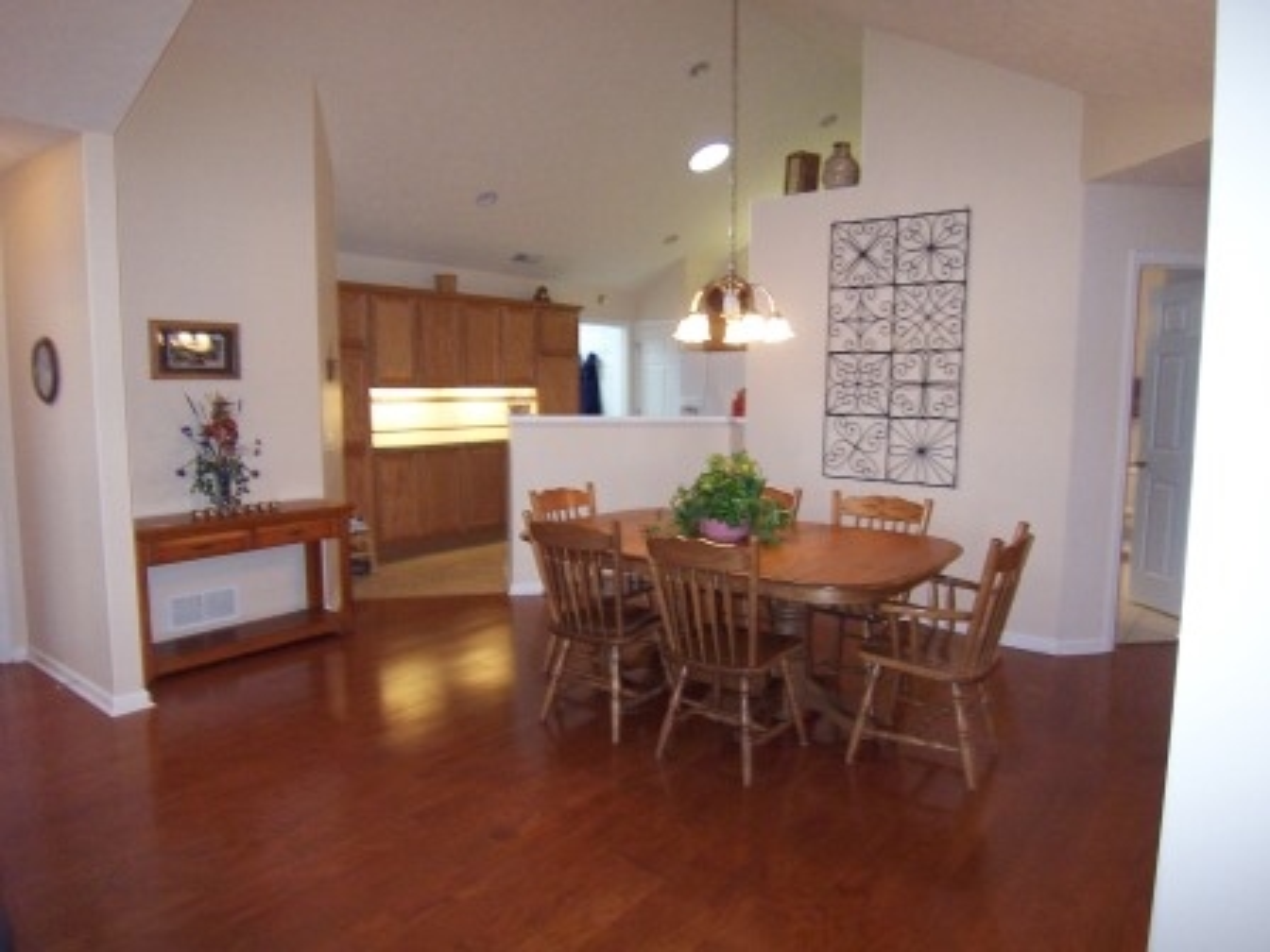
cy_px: 476
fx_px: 844
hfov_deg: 73.9
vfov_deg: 58.9
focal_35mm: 23
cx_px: 635
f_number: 2.8
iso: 200
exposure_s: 1/30
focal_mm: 3.8
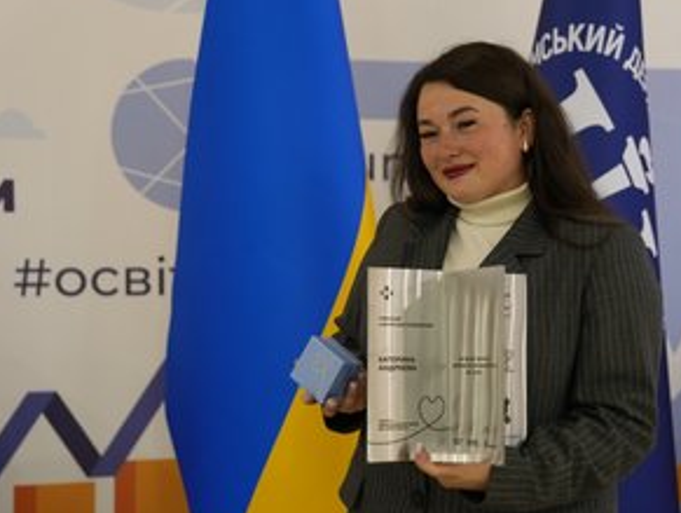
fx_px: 1300
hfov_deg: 29.2
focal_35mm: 66
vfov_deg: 22.3
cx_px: 426
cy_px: 289
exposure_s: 1/125
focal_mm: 50
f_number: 2.8
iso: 1000
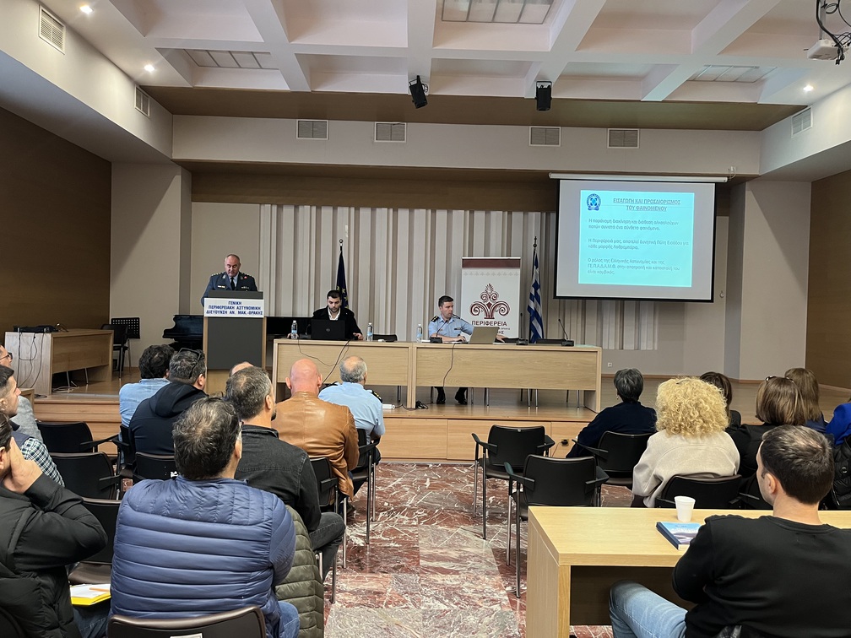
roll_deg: -1.3
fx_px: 639
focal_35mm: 26
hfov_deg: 67.3
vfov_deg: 53.1
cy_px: 319
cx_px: 426
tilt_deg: -1.0
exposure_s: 1/50
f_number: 1.6
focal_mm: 5.1
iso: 250
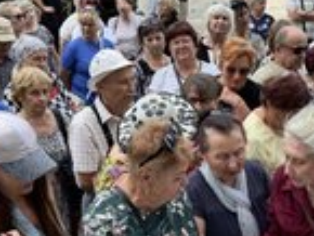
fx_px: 599
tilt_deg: -23.2
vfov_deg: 22.0
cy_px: 193
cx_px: 227
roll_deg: +1.2
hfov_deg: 29.0
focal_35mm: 66
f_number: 1.78
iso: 80
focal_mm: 6.76
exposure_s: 1/1094
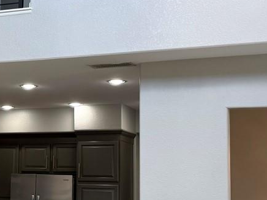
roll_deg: -1.9
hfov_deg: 21.1
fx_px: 679
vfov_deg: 16.8
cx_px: -29
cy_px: 114
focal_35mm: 88
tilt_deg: +8.0
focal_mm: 6.76
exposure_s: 1/120
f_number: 1.78
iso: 64
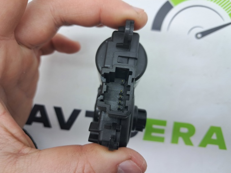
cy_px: 86
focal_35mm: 27
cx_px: 116
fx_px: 180
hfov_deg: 65.4
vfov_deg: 51.3
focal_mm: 4
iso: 50
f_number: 1.8
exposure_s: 1/50
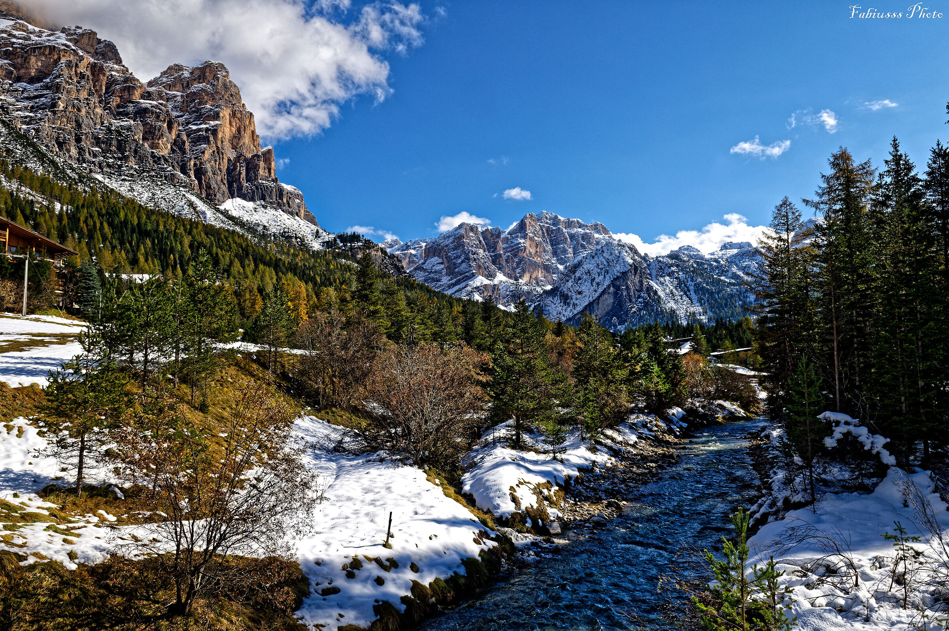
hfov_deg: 73.8
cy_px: 316
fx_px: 632
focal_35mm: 24
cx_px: 474
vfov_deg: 53.1
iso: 160
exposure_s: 1/500
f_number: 11
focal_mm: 24
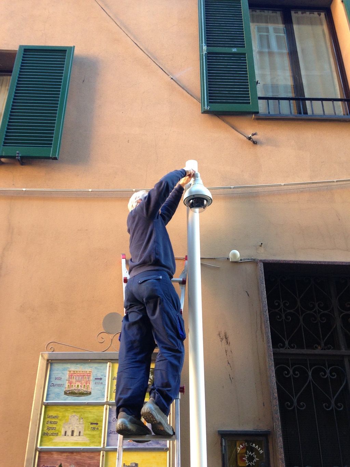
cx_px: 175
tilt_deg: +24.5
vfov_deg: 55.3
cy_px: 234
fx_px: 445
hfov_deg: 43.0
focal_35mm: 33
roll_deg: +0.0
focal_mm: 4.12
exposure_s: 1/20
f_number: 2.4
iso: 80
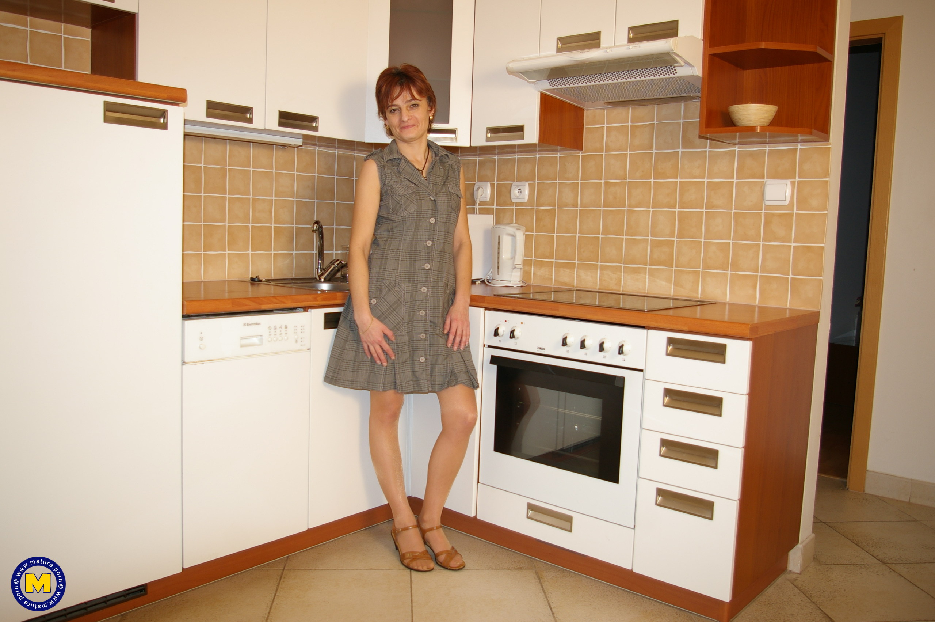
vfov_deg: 43.5
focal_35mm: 30
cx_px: 468
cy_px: 311
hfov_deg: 62.0
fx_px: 778
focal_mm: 20
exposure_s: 1/30
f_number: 4
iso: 200
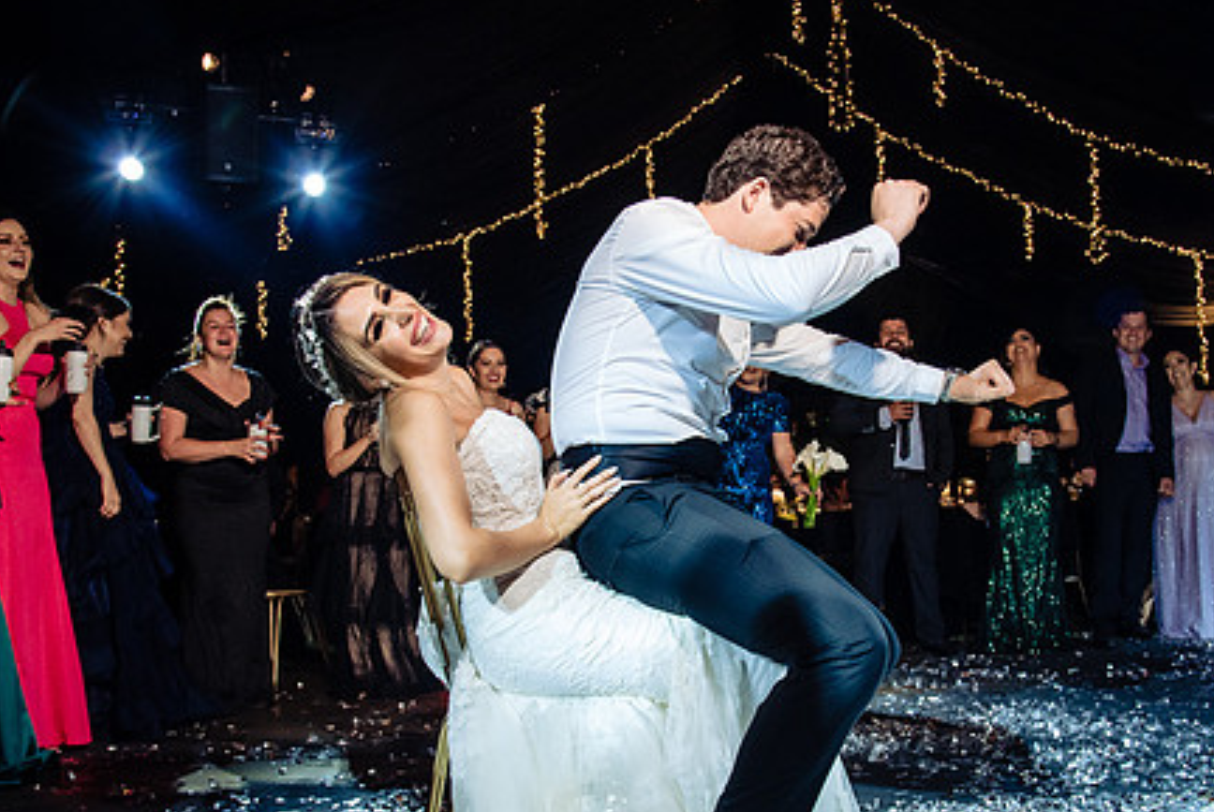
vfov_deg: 38.8
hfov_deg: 55.6
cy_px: 486
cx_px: 674
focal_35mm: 34
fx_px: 1148
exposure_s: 1/80
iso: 2000
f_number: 7.1
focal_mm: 24
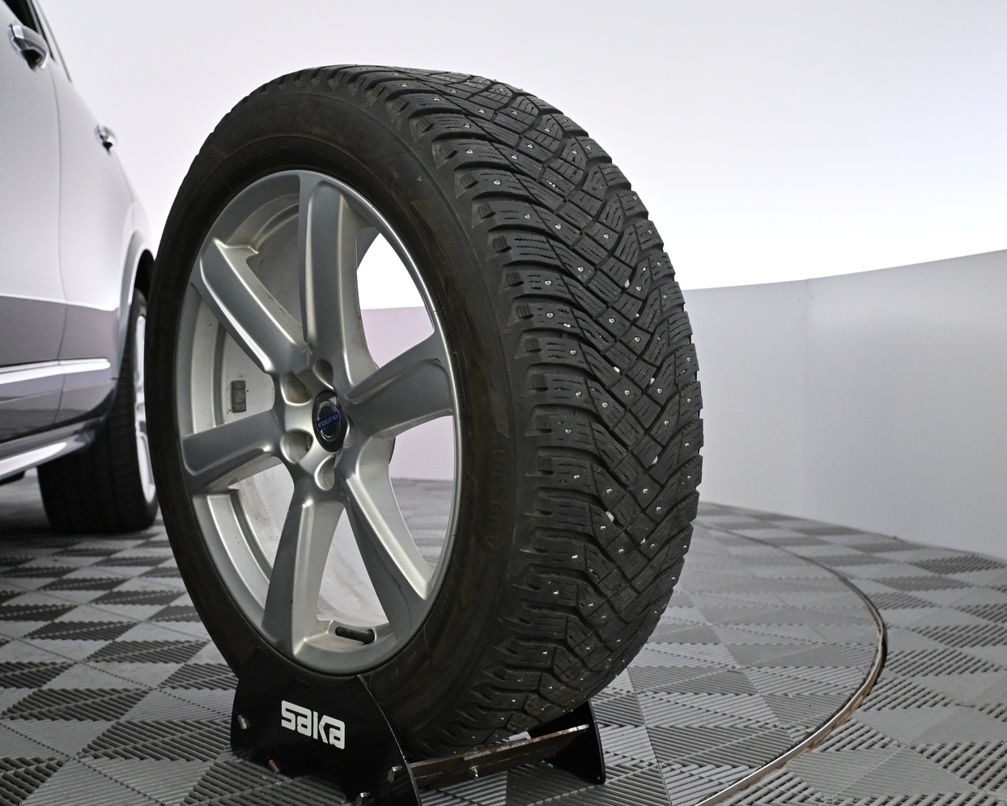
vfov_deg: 34.1
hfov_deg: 41.9
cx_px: 420
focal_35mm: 44
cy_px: 423
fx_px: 1311
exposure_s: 1/125
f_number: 4.2
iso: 2500
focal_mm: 24
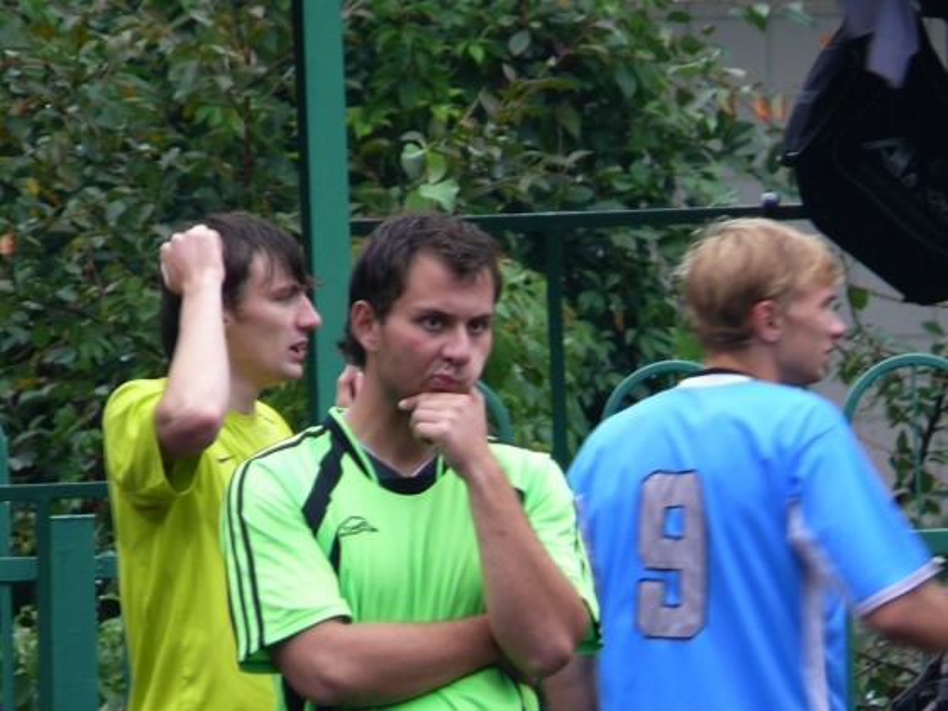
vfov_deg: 2.2
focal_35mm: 672
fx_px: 18404
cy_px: 356
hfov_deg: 3.0
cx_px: 474
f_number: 3.7
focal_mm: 79.7
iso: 100
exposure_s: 1/40
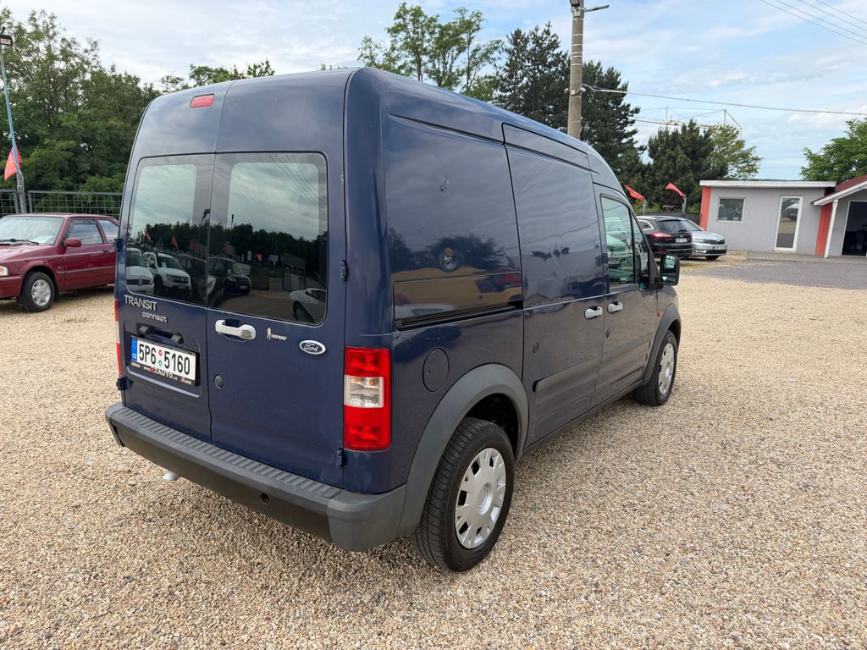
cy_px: 325
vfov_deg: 56.8
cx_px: 434
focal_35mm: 24
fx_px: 601
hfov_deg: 71.6
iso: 100
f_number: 1.78
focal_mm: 6.76
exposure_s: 1/1949
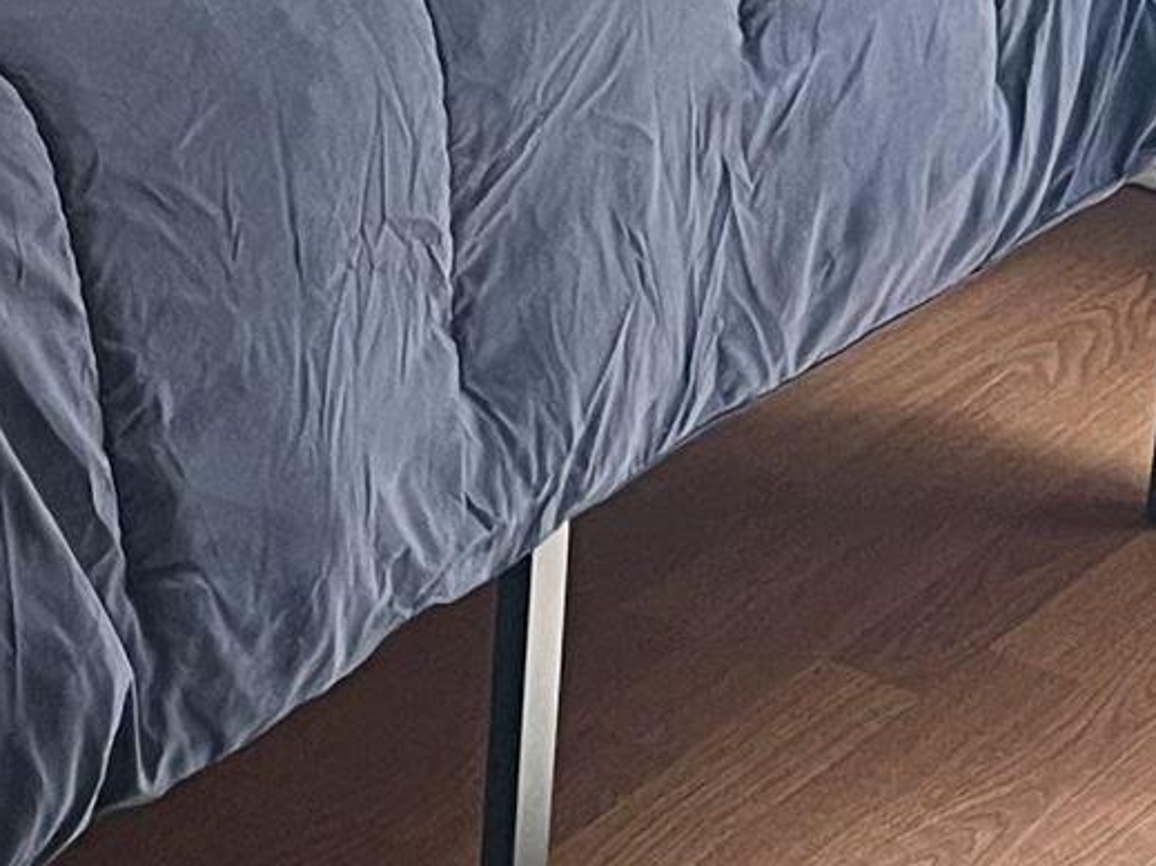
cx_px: -437
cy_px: -862
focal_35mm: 154
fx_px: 5142
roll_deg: -2.6
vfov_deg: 9.1
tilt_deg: -11.5
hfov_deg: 12.4
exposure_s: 1/60
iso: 80
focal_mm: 5.1
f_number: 1.6
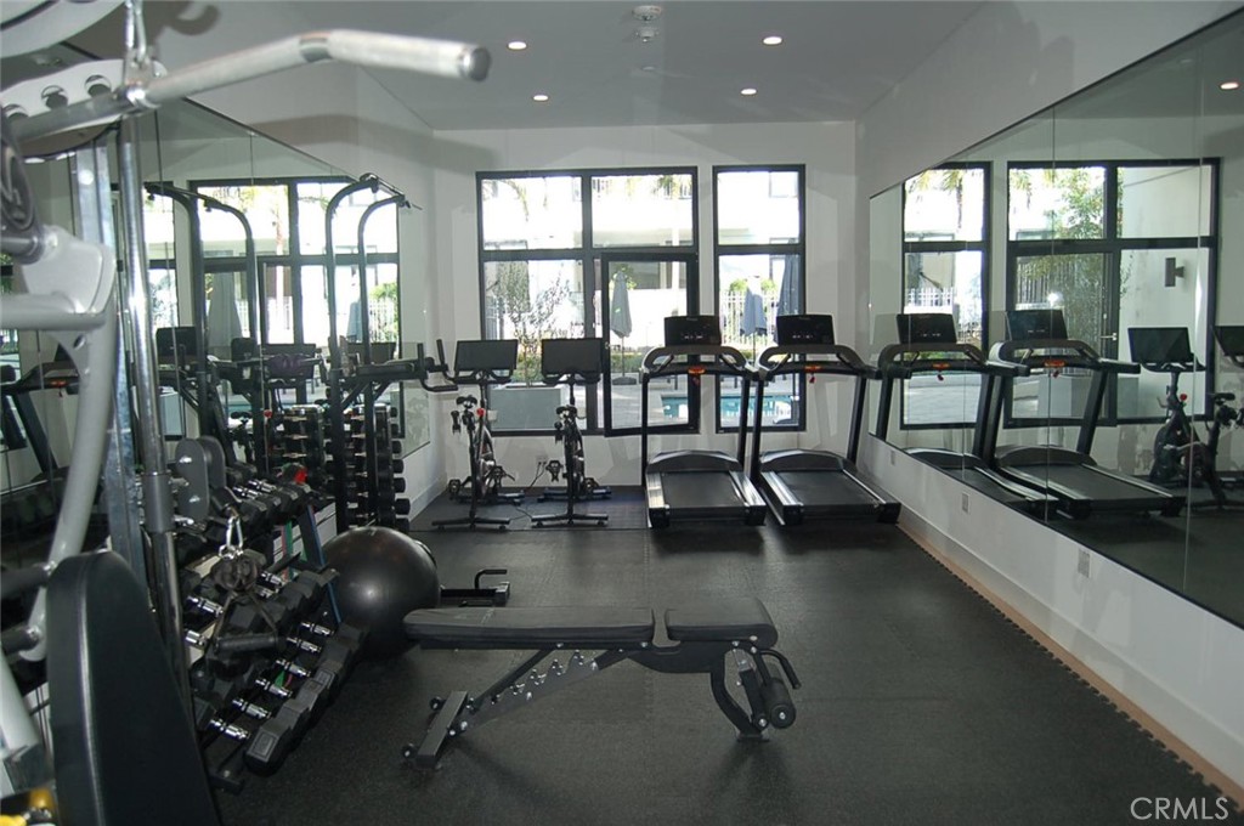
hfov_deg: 67.4
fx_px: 932
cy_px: 413
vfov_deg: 47.8
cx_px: 622
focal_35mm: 27
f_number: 3.5
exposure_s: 1/200
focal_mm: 18
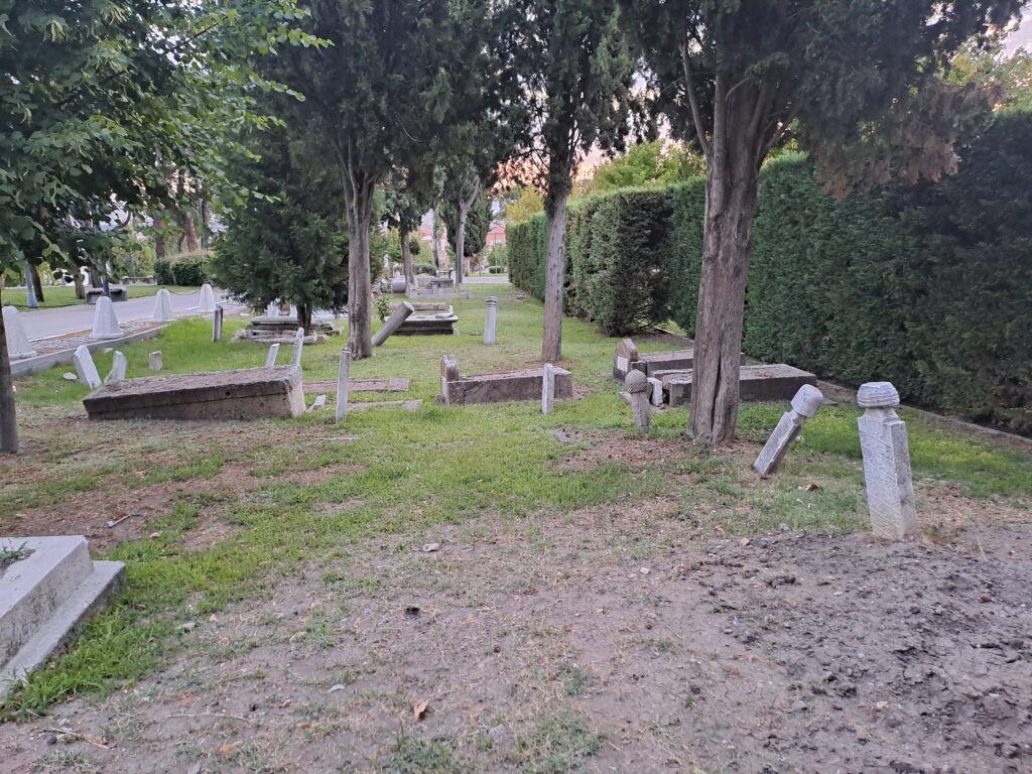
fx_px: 745
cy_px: 387
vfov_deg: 54.9
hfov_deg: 69.4
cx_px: 516
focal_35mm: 25
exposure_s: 1/33
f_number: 1.8
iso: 400
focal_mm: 4.65
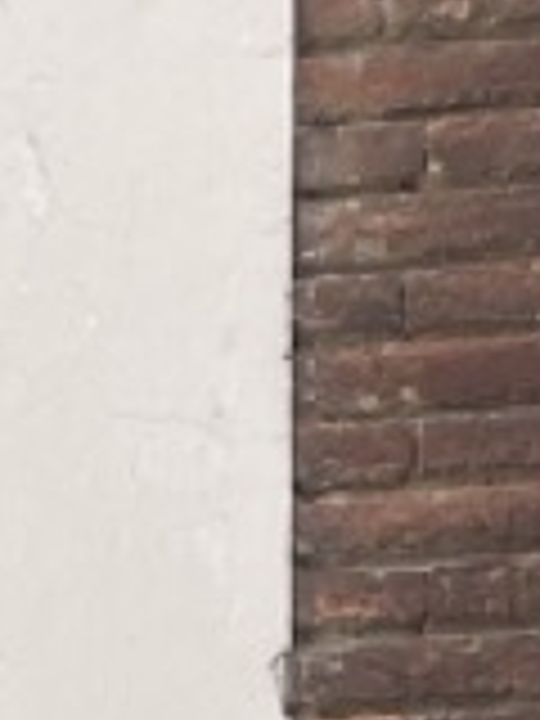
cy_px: 2074
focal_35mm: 208
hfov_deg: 6.3
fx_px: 4326
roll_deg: +1.3
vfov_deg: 8.2
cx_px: -1269
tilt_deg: -2.8
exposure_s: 1/593
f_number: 1.6
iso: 32
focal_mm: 4.2
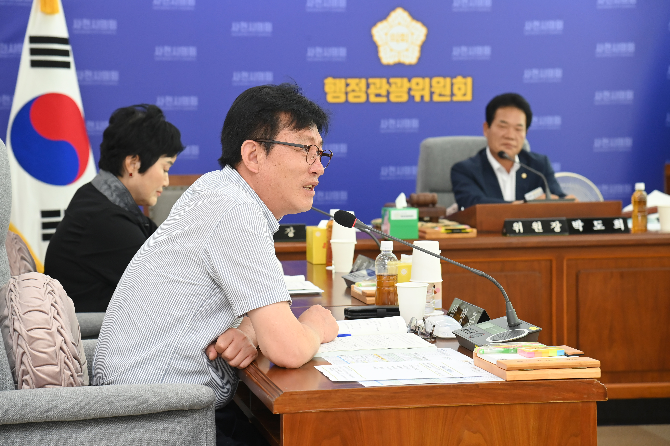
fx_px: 1712
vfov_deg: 14.9
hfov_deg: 22.1
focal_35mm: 92
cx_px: 335
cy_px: 223
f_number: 6.3
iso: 2500
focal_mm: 92
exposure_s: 1/250
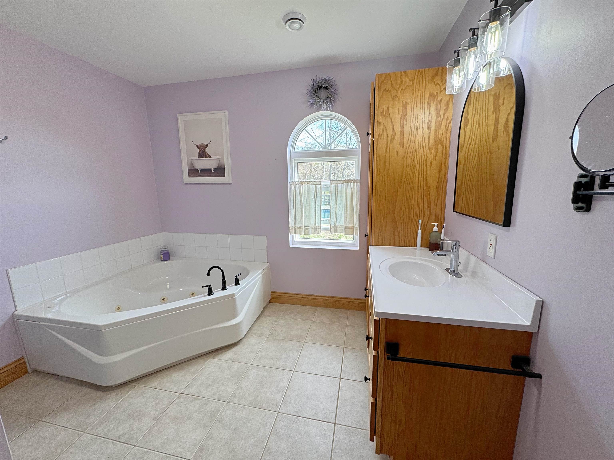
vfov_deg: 85.7
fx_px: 248
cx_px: 307
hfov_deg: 102.1
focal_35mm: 14
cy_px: 230
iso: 80
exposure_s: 1/120
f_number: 2.2
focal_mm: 2.22
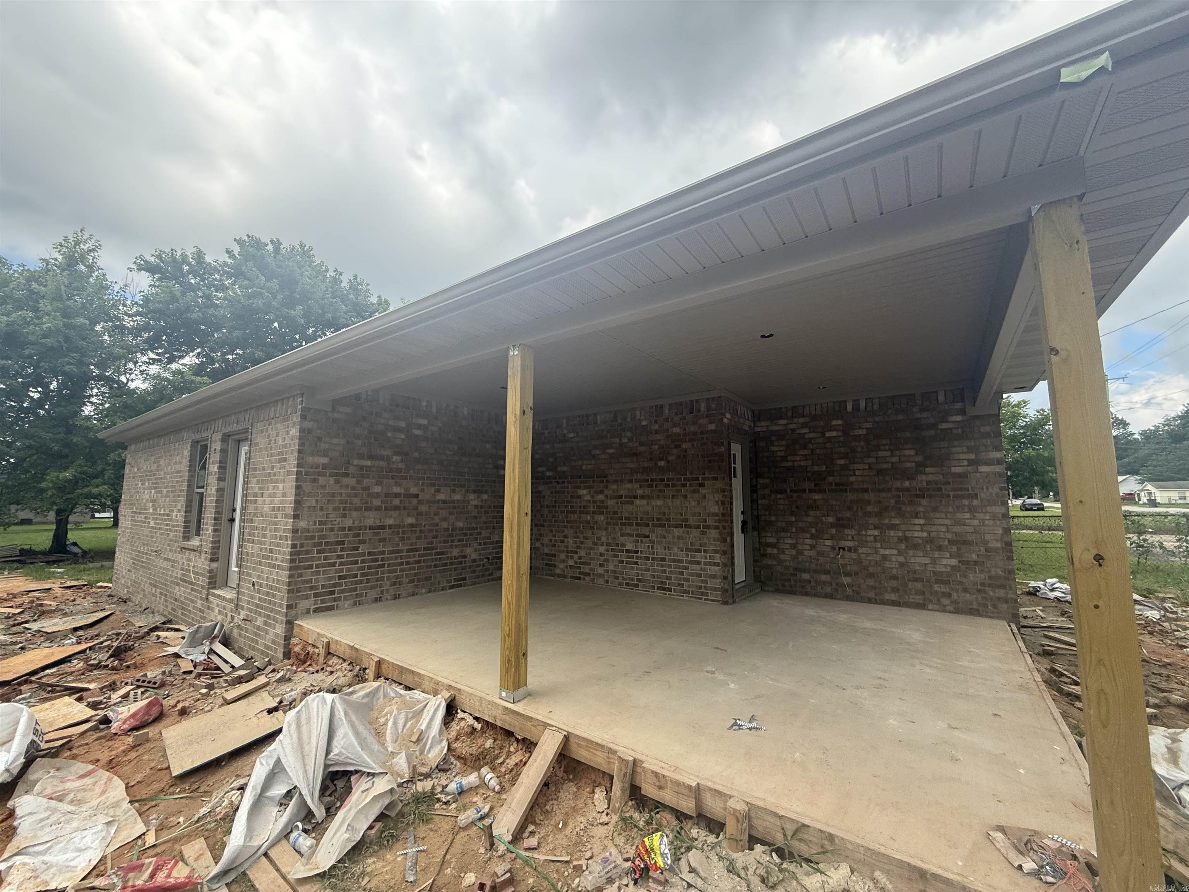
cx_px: 594
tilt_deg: +4.0
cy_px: 446
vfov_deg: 85.7
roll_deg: -1.6
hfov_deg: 102.1
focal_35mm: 14
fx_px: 481
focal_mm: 2.22
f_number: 2.2
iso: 64
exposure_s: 1/465
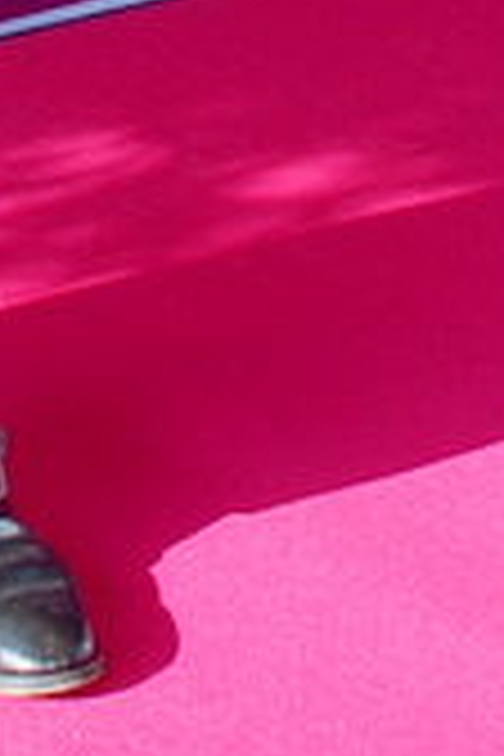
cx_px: -378
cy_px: -828
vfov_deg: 9.3
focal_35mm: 206
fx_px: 4326
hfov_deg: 6.5
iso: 320
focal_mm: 32
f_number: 6.3
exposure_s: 1/160
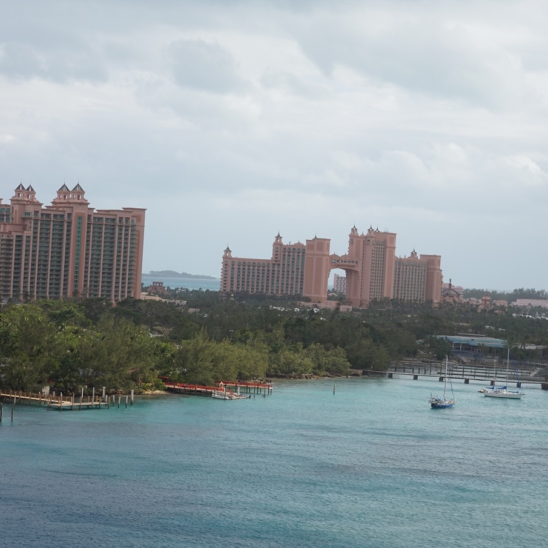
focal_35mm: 96
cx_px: 182
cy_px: 274
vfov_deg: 18.1
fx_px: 1719
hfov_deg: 18.1
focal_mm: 50
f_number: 14
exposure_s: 1/100
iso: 100
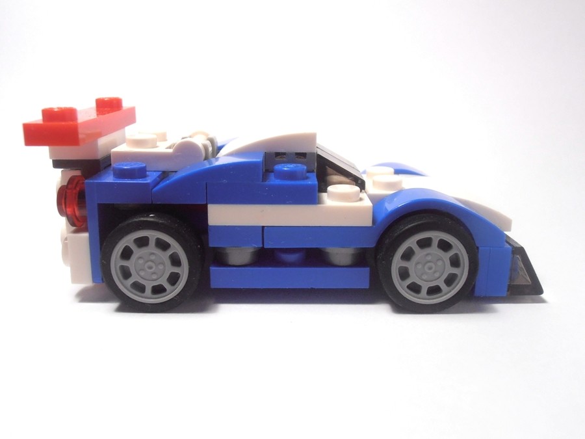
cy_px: 220
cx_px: 292
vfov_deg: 38.7
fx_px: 625
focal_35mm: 37
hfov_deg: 50.1
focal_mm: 6.61
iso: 80
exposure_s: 1/40
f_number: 3.9
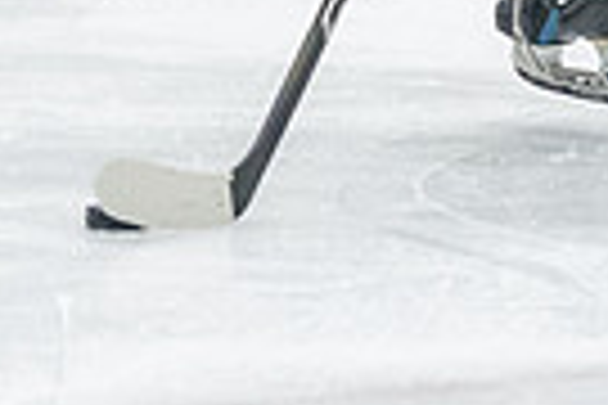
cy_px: -329
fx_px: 11703
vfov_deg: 2.0
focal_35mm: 693
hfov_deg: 3.0
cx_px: 217
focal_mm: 86
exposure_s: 1/800
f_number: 2.8
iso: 4000
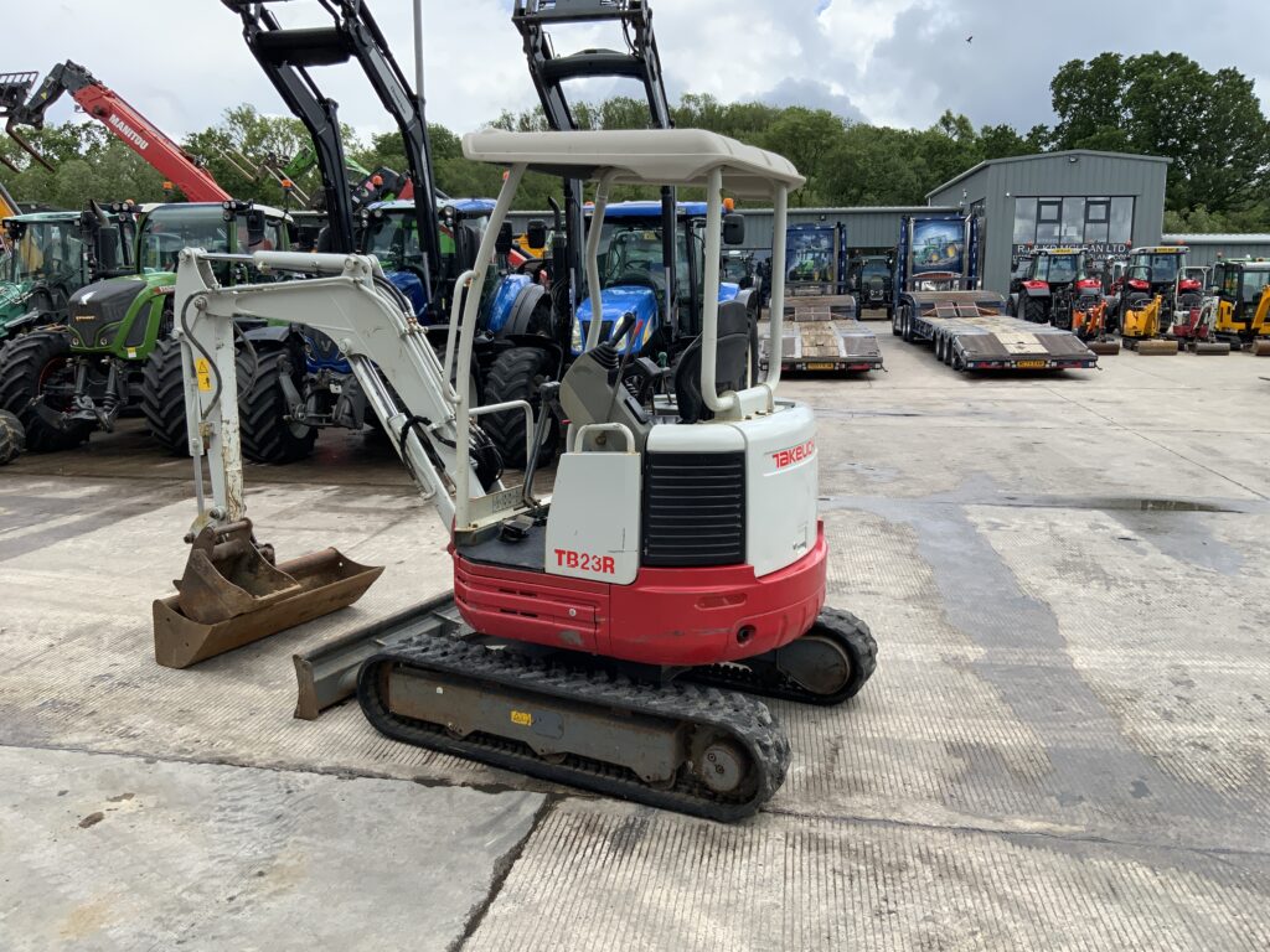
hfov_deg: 61.7
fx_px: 1064
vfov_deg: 48.2
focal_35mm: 29
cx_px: 635
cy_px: 476
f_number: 1.8
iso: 16
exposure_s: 1/962
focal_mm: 3
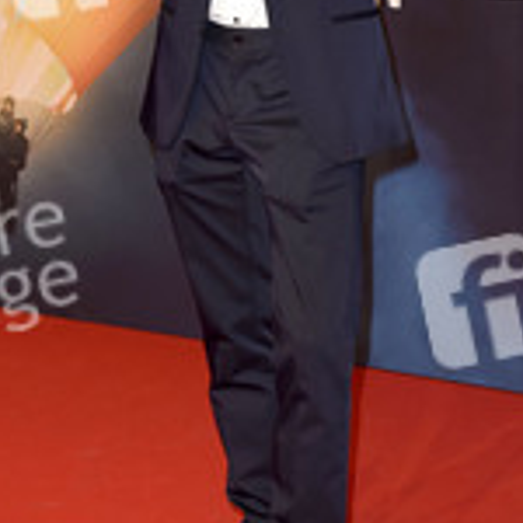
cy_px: 112
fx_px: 2036
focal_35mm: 119
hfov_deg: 14.6
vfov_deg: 14.6
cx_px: 279
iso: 320
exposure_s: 1/100
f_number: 6.3
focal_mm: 35
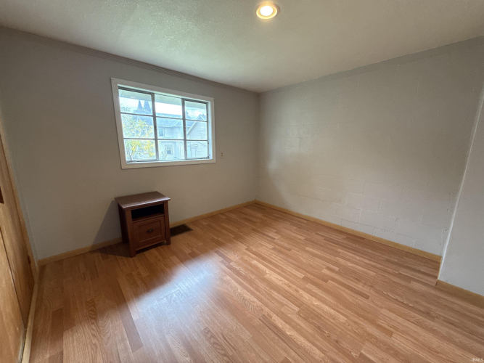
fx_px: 196
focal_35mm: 14
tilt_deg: -10.1
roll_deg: -0.2
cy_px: 182
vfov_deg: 85.7
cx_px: 242
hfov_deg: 102.1
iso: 400
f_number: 2.2
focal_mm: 2.22
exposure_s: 1/60
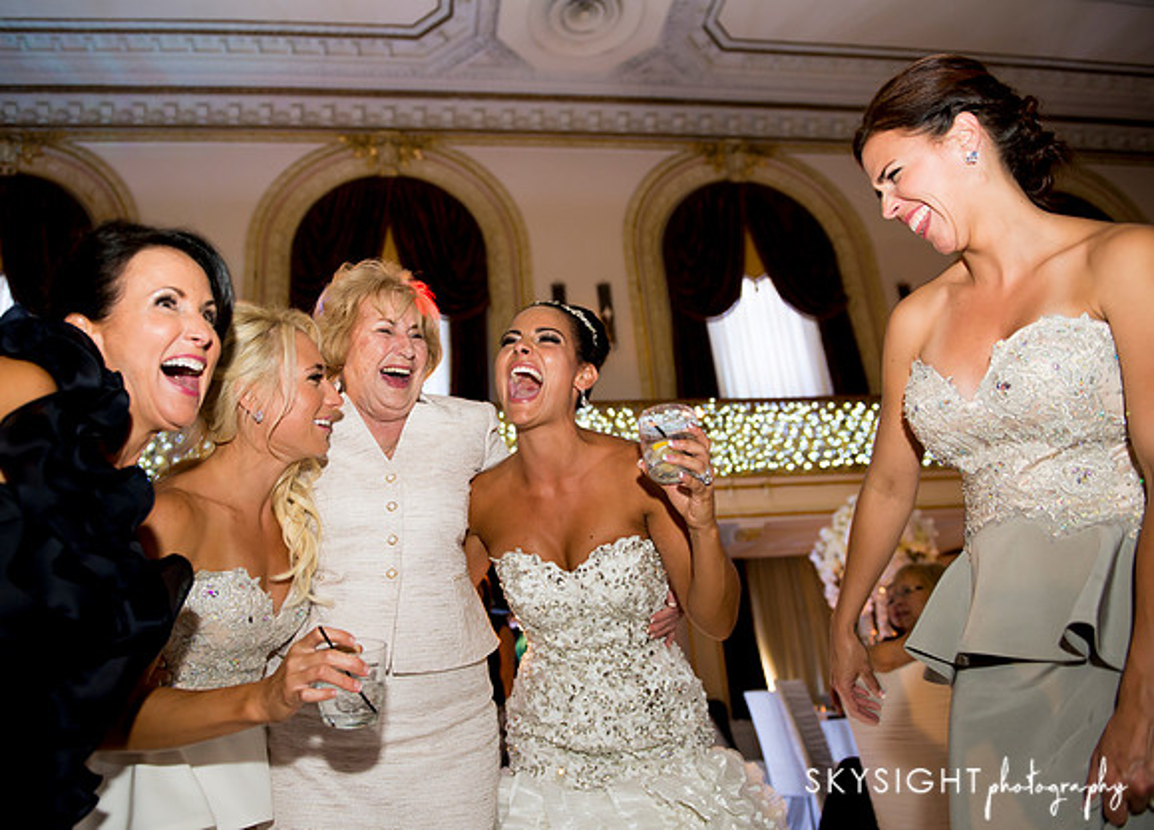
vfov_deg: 50.4
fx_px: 881
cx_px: 531
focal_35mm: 27
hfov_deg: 66.3
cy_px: 413
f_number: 2.8
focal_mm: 24
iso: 1250
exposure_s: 1/60
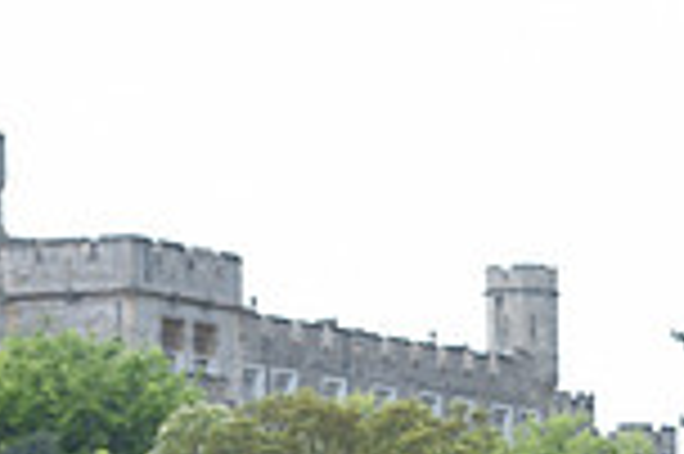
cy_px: 859
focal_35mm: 428
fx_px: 8123
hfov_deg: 4.8
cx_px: 1161
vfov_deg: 3.2
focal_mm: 112
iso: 500
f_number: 4.5
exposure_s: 1/1250
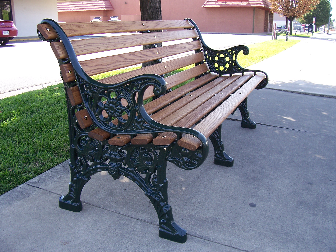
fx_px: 330
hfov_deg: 54.0
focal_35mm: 34
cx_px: 168
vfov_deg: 41.8
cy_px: 126
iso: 80
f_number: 2.7
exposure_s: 1/250
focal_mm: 5.6
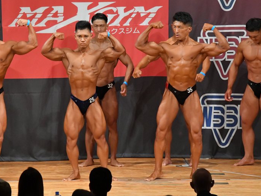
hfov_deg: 6.7
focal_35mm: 294
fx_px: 2217
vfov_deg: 5.1
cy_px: 98
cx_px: 126
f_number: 5.6
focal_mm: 180
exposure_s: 1/400
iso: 11400
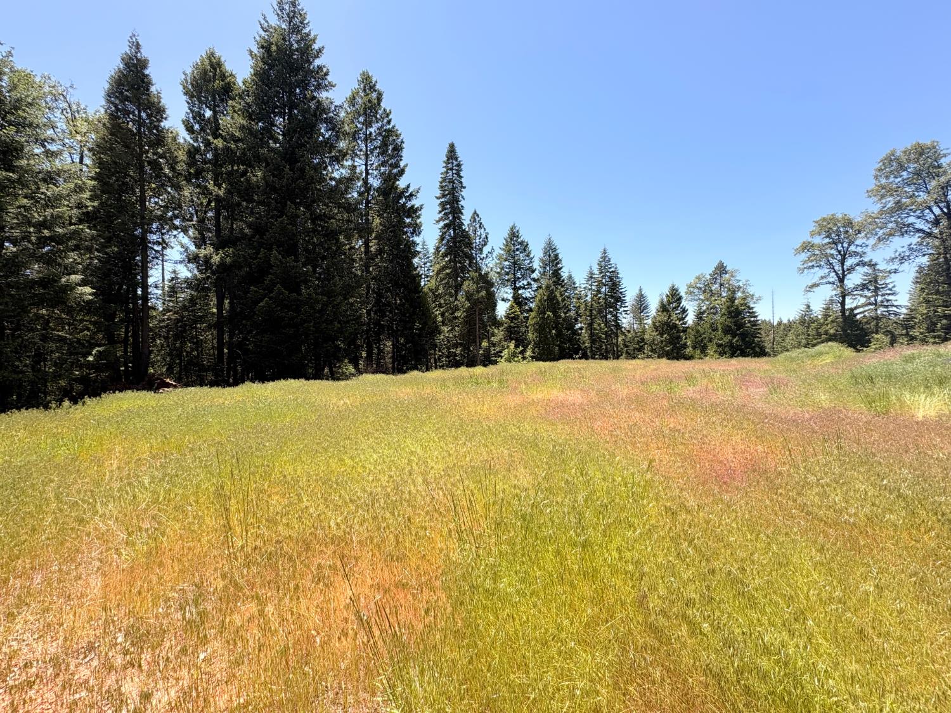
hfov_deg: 102.1
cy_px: 356
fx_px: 385
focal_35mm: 14
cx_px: 476
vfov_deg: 85.7
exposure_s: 1/831
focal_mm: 2.22
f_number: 2.2
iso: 40
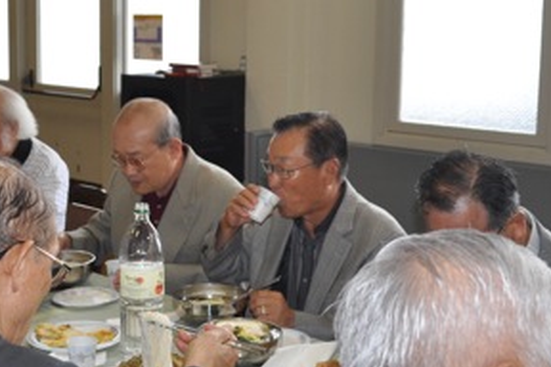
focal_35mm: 60
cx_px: 239
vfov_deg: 22.6
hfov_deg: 33.4
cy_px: 146
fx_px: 918
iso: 400
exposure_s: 1/125
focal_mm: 18
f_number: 3.5
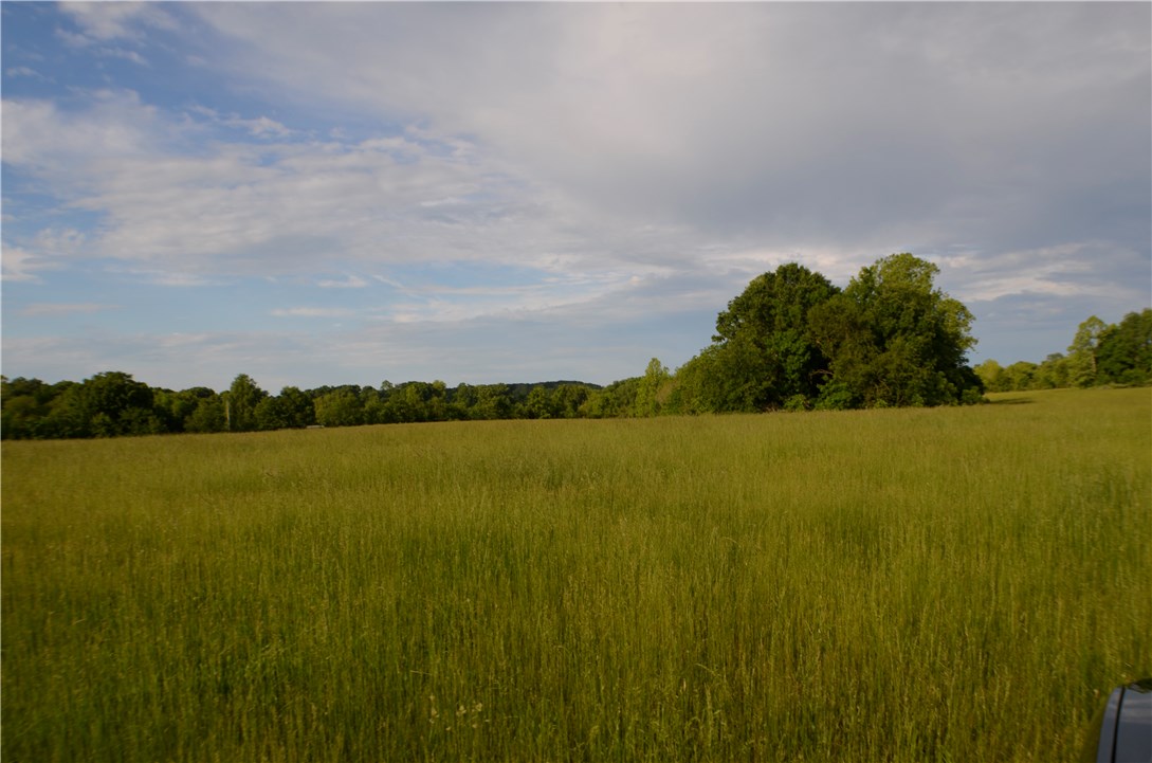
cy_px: 382
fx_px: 1054
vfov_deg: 39.8
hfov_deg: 57.3
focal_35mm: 33
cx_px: 576
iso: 110
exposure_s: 1/250
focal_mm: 22
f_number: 8
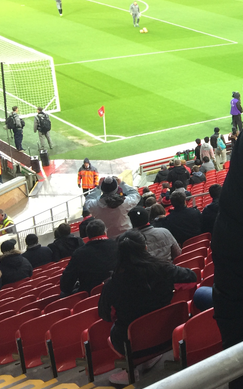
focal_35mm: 68
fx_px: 721
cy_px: 163
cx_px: 424
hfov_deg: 16.4
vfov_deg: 30.2
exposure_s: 1/33
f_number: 2.2
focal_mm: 4.15
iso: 40
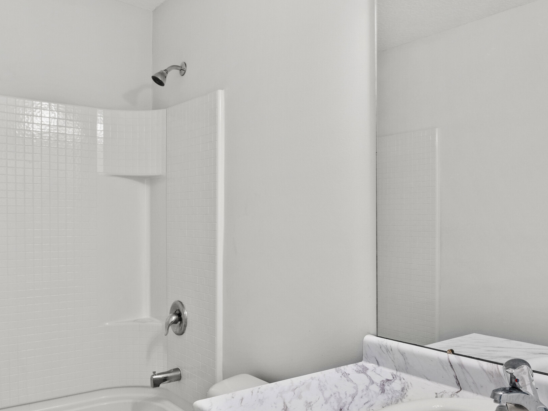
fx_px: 473
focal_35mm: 30
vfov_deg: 46.9
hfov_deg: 59.5
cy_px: 226
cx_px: 335
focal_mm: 11
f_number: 7.1
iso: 250
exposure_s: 1/2.5
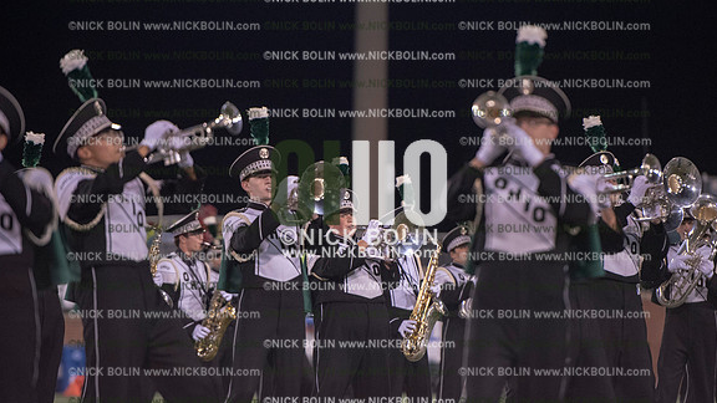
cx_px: 358
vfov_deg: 5.8
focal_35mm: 211
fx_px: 4012
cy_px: 200
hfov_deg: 10.2
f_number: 3.2
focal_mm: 200
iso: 5000
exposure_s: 1/1250
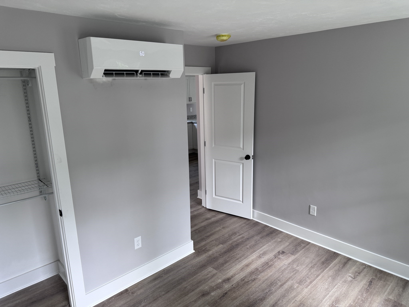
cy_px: 154
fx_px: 284
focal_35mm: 24
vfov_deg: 56.8
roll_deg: +1.1
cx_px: 204
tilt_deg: -12.0
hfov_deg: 71.6
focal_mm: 6.76
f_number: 1.78
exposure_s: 1/121
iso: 125
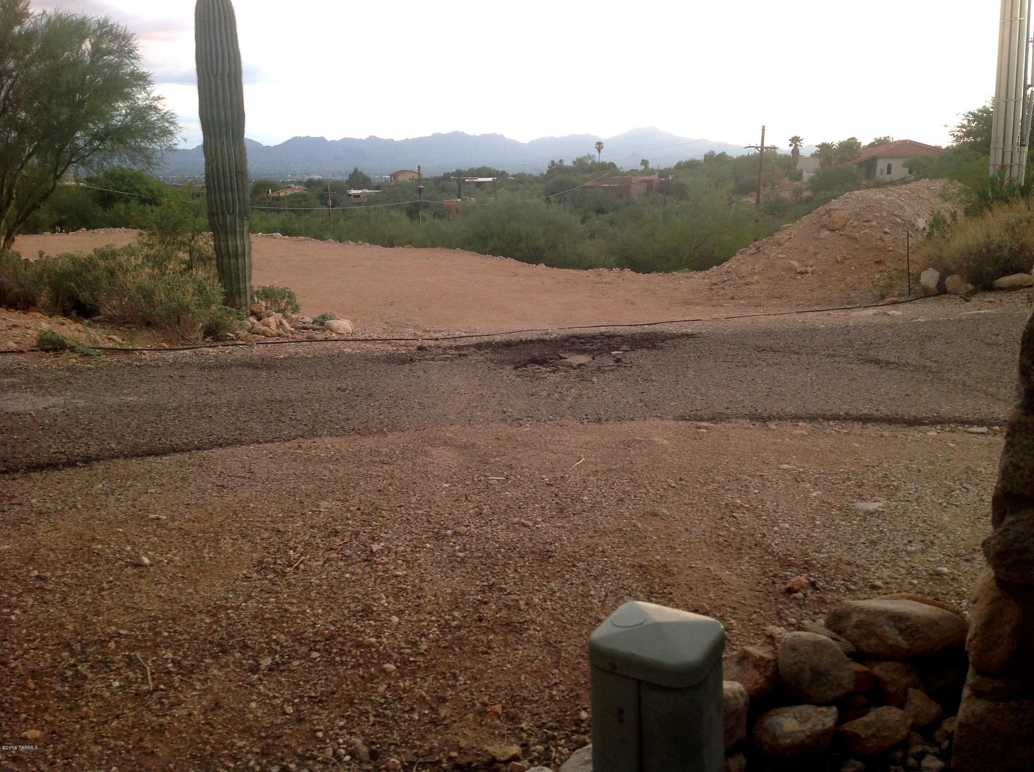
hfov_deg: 52.7
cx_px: 517
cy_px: 386
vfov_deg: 40.6
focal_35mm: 35
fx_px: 1044
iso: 64
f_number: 2.4
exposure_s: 1/40
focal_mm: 4.28
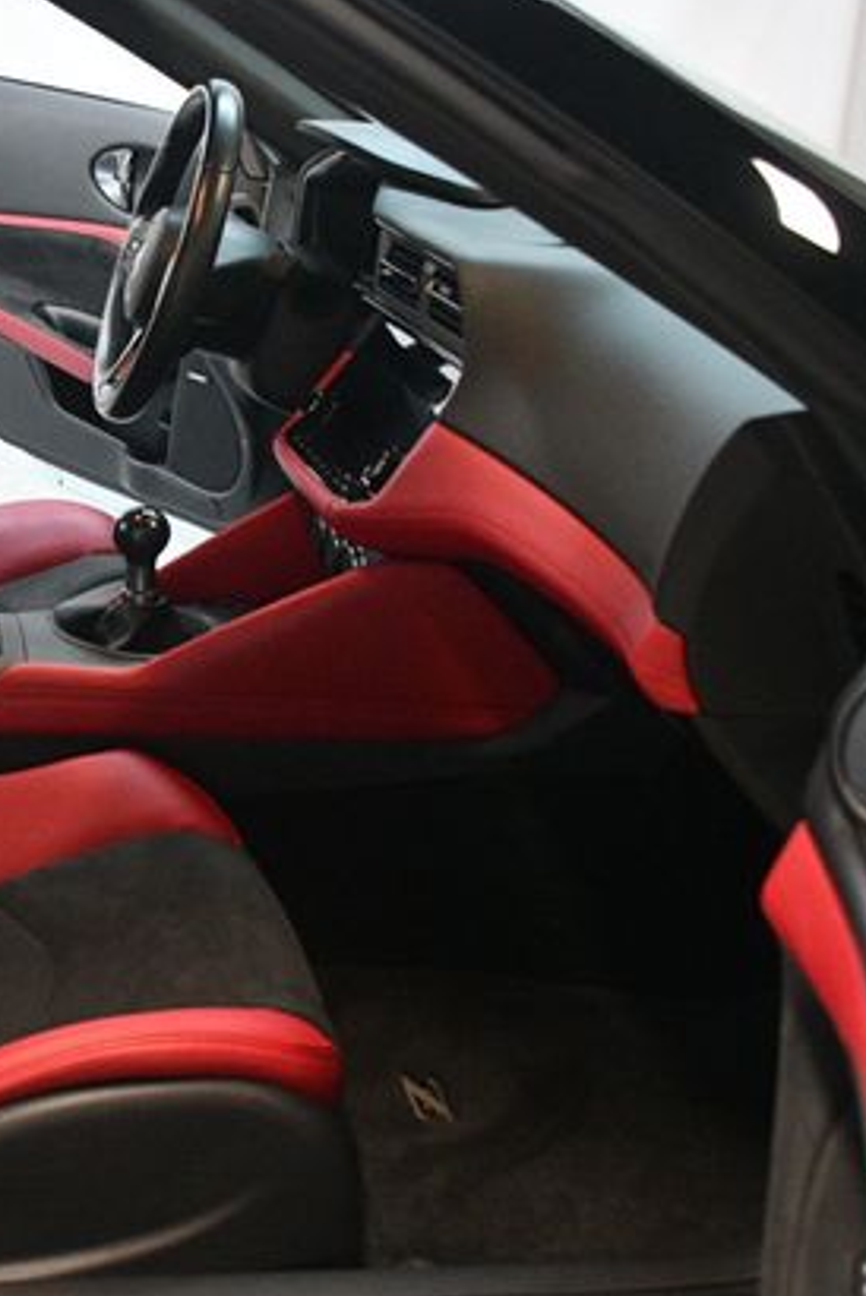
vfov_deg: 37.5
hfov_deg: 24.3
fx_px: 1909
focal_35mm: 53
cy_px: 632
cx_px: -22
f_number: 3.8
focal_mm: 23
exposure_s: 1/80
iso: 3200
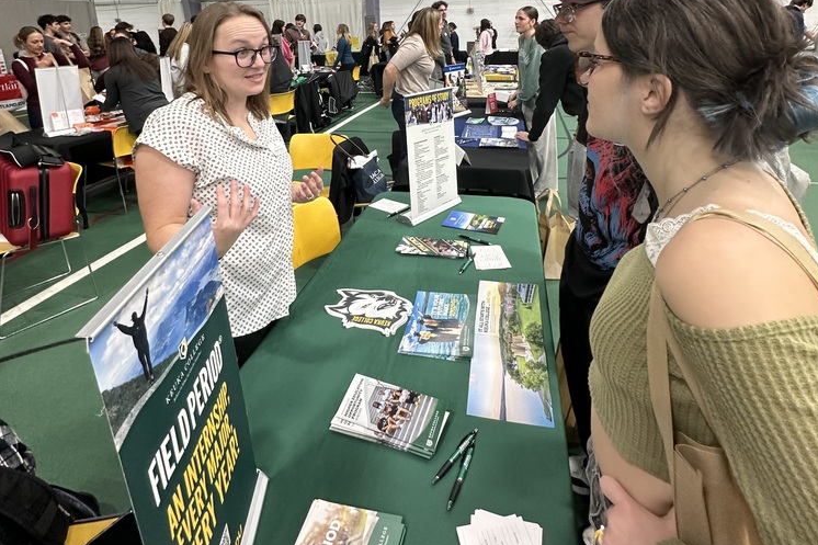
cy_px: 110
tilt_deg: -10.9
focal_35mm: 20
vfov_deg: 57.3
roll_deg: -1.0
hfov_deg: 84.0
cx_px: 420
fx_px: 454
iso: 200
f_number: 2.2
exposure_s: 1/60
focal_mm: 2.22
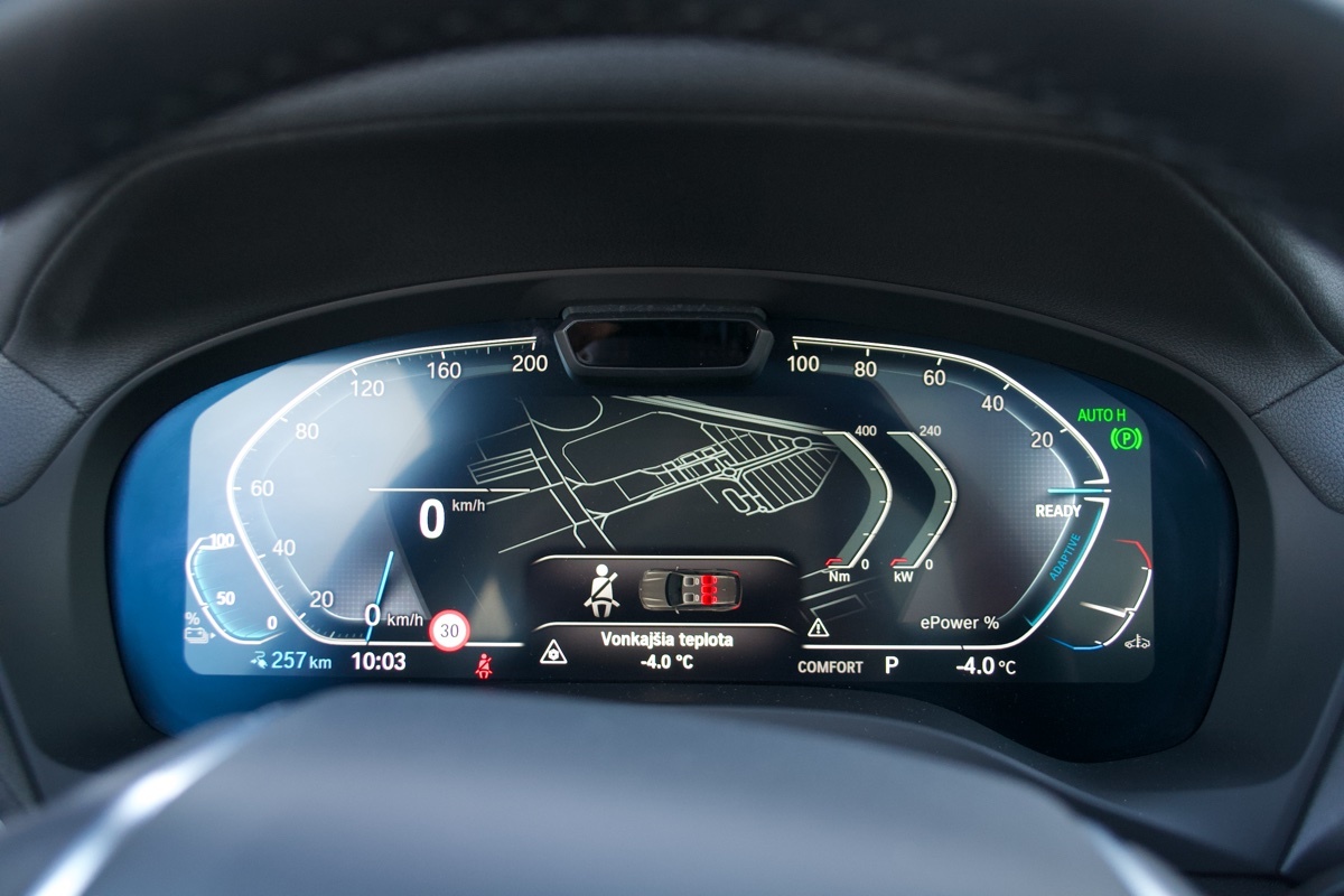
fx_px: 1344
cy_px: 448
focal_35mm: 36
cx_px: 672
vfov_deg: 36.9
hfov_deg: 53.1
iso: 640
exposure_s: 1/60
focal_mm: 24
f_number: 4
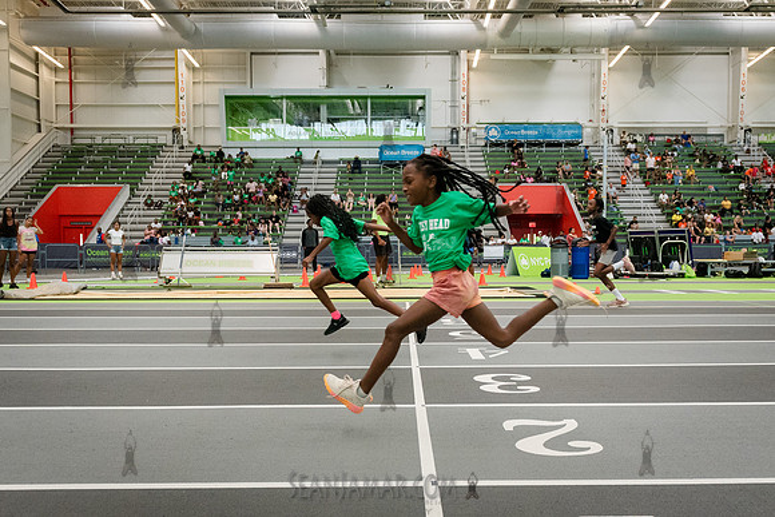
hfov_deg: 57.1
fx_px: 711
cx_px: 408
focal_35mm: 33
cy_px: 283
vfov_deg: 39.9
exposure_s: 1/1000
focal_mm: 24
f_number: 3.5
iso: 6400
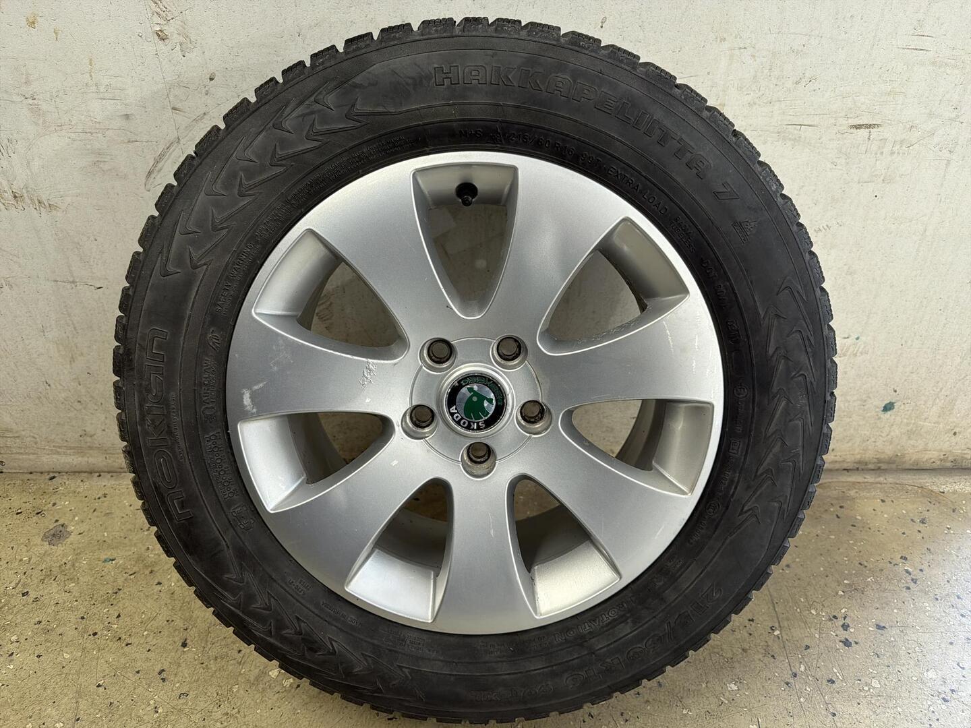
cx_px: 486
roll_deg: +2.3
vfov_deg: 56.8
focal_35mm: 24
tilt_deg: -34.9
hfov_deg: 71.6
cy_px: 364
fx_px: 673
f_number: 1.78
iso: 200
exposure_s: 1/100
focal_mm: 6.76
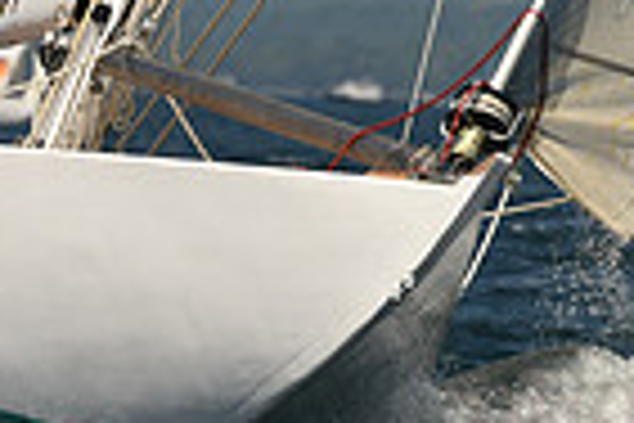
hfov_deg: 1.3
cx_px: 229
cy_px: 191
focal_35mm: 1562
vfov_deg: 0.9
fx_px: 27506
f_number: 7.1
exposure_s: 1/1000
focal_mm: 380
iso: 250
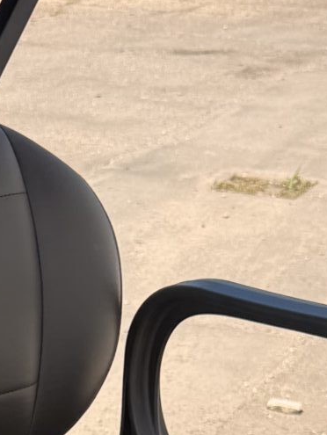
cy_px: 769
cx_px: -111
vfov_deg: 14.2
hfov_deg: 11.6
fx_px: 1560
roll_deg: -0.7
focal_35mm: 124
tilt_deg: -30.9
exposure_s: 1/2299
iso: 80
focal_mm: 6.76
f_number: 1.78
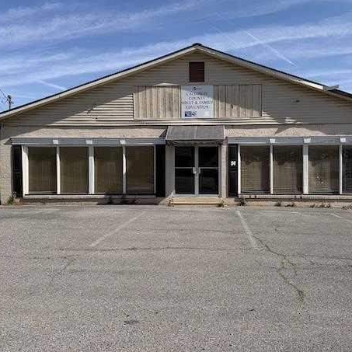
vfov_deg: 54.0
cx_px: 204
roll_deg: +0.5
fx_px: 345
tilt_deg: -2.1
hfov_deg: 53.8
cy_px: 173
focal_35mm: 30
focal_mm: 6.76
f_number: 1.78
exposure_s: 1/4975
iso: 80
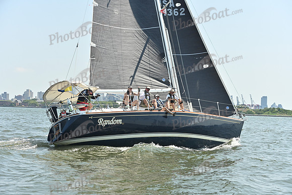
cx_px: 146
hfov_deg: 28.8
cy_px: 98
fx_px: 568
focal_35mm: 70
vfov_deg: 19.5
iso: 320
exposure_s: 1/1250
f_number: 6.3
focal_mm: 70
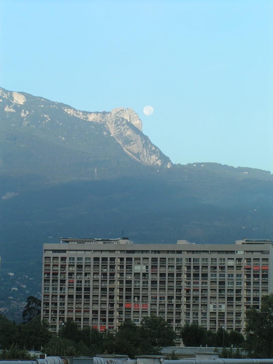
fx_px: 1094
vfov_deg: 18.9
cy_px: 182
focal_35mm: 104
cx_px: 136
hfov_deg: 14.2
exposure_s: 1/125
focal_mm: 15.9
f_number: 5
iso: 50
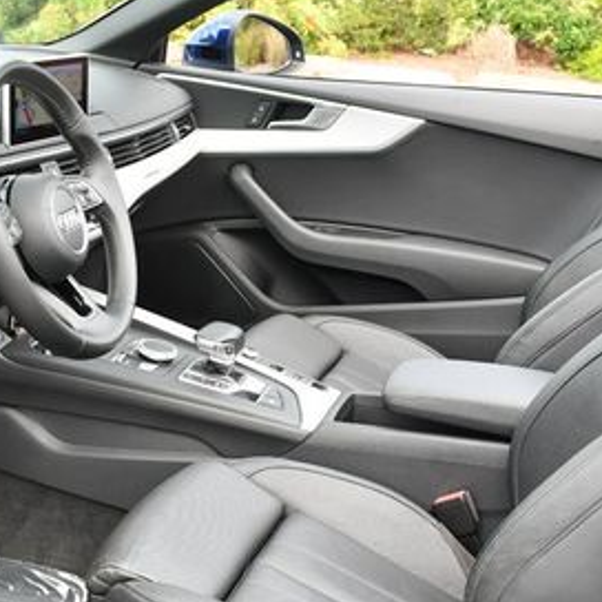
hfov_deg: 24.0
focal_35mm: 72
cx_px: 252
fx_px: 1417
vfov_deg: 23.8
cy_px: 443
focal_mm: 18
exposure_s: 1/250
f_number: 4.5
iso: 400
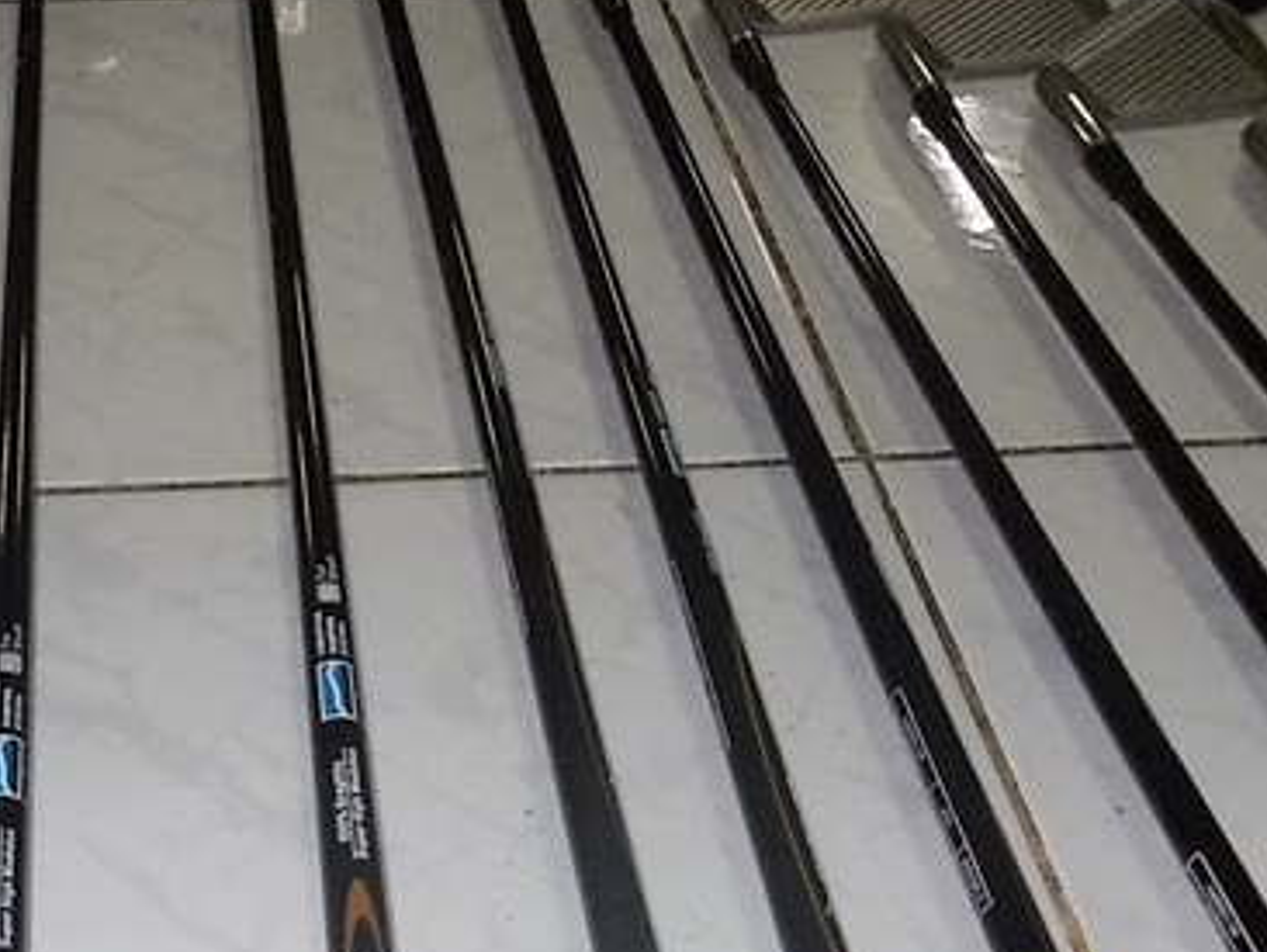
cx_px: 273
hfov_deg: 29.2
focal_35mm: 65
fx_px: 2381
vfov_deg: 22.5
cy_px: 336
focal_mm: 4
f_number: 2.7
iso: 200
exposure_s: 1/25
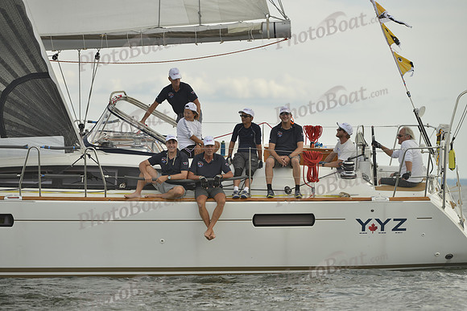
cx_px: 234
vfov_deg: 8.6
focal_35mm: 160
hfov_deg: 12.8
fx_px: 2076
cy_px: 156
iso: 200
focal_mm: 160
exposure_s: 1/1250
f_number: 5
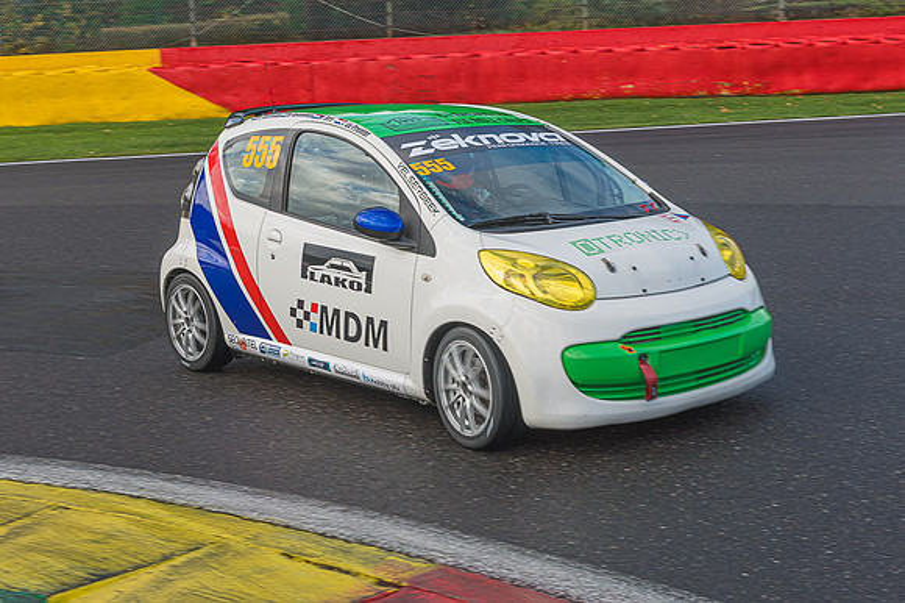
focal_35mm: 61
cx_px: 536
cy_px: 277
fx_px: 1522
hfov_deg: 33.0
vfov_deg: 22.4
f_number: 5.6
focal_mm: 45
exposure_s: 1/250
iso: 125
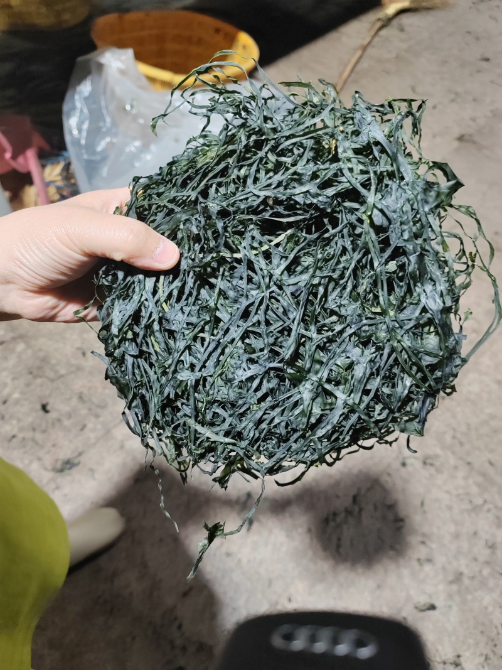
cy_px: 335
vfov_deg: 65.3
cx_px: 251
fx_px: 522
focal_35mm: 27
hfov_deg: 51.3
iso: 797
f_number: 1.9
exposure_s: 1/100
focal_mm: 5.52
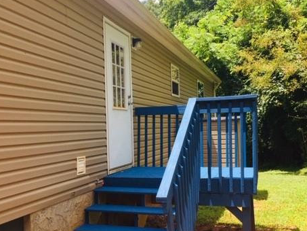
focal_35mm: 41
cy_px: 124
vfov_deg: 35.1
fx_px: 364
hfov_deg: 45.8
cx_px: 156
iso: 32
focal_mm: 4.15
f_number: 2.2
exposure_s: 1/842
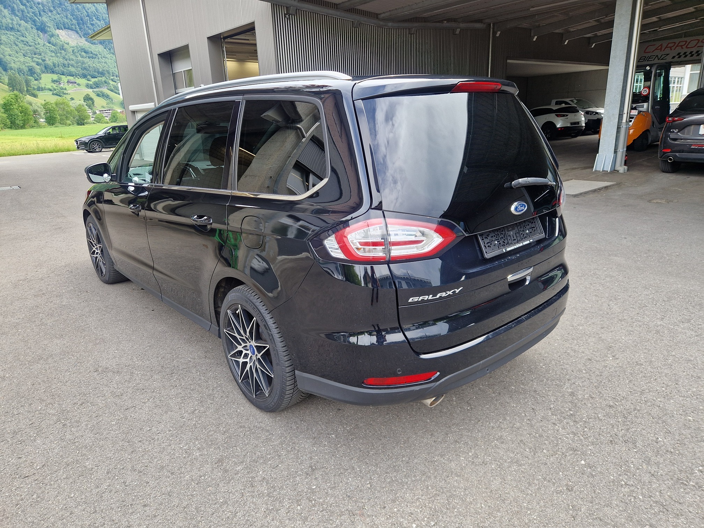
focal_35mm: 23
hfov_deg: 73.9
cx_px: 352
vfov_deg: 58.9
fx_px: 468
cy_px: 264
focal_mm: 5.4
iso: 50
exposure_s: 1/180
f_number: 1.8
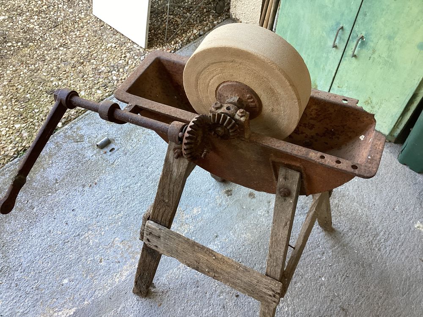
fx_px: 379
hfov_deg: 58.4
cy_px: 158
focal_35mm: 31
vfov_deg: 45.4
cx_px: 212
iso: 80
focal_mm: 3.3
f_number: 2.4
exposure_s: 1/120
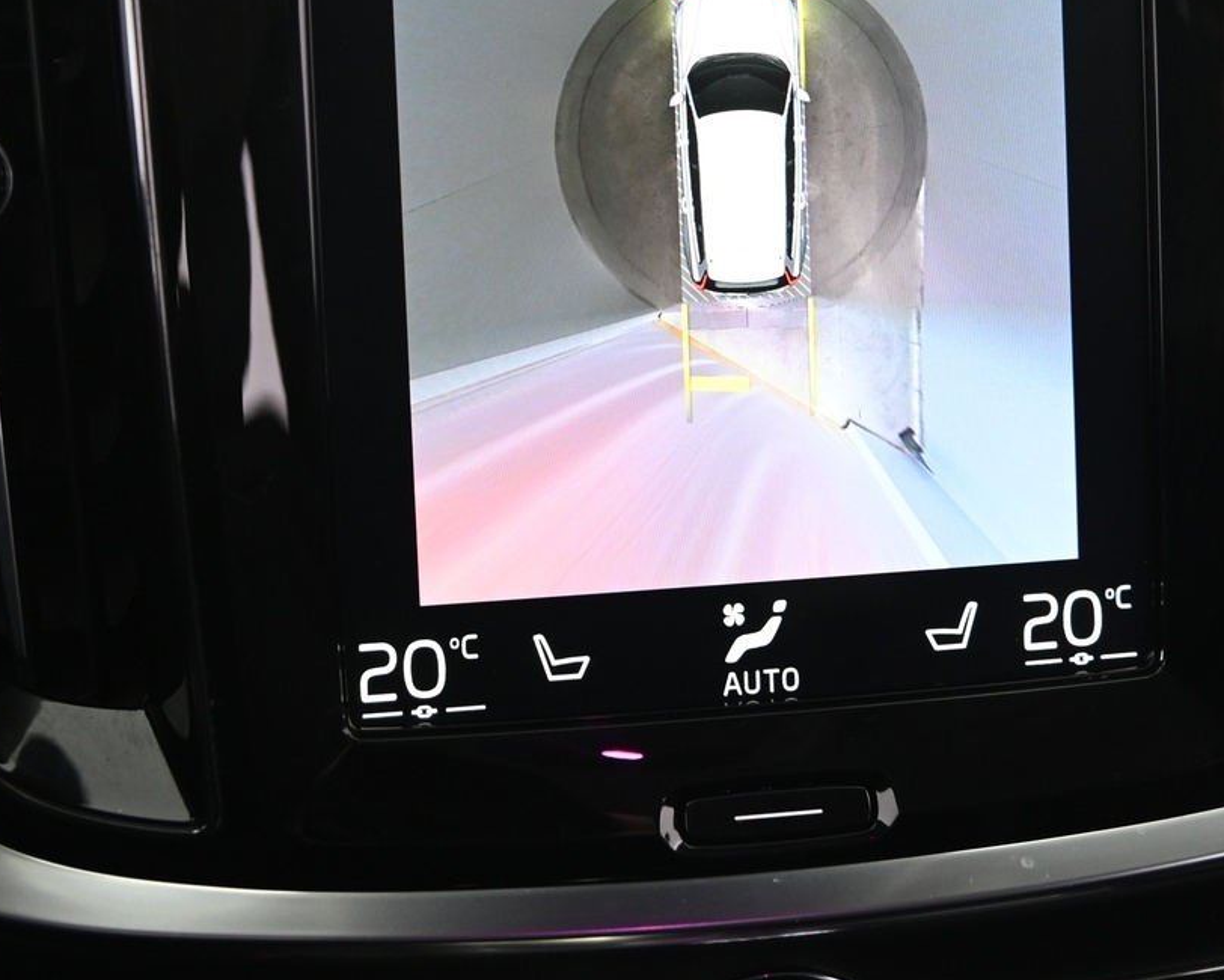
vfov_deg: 25.2
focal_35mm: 60
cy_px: 265
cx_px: 647
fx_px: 2174
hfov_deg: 31.4
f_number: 4
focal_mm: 32
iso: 2000
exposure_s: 1/20
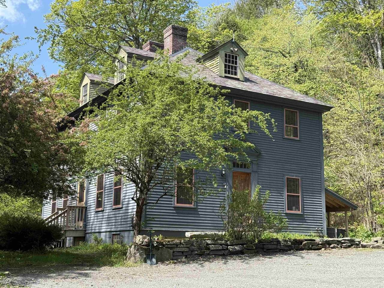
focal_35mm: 48
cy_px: 144
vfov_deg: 30.3
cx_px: 192
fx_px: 532
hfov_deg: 39.7
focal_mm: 6.76
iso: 64
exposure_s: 1/1608
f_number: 1.78
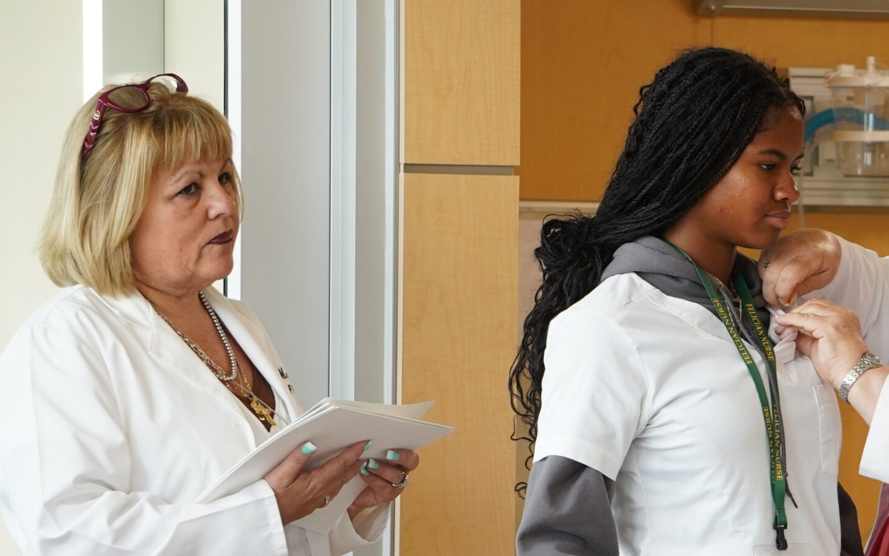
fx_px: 5815
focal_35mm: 240
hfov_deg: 8.7
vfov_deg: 5.5
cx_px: 711
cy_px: 412
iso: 800
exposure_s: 1/125
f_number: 5
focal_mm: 89
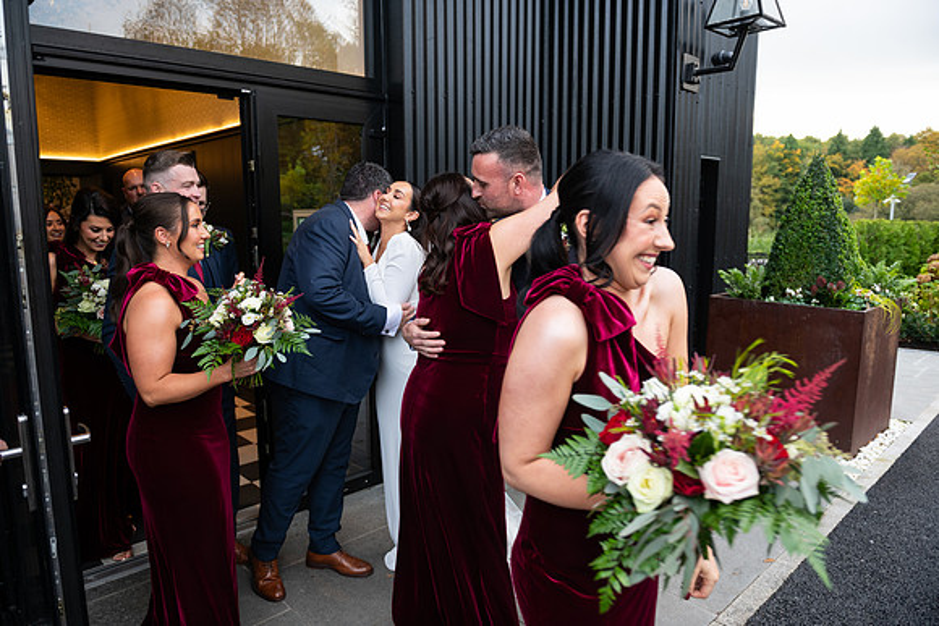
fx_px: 626
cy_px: 313
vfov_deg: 53.2
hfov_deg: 73.7
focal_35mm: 24
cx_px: 470
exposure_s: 1/160
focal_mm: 24
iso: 320
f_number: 3.5
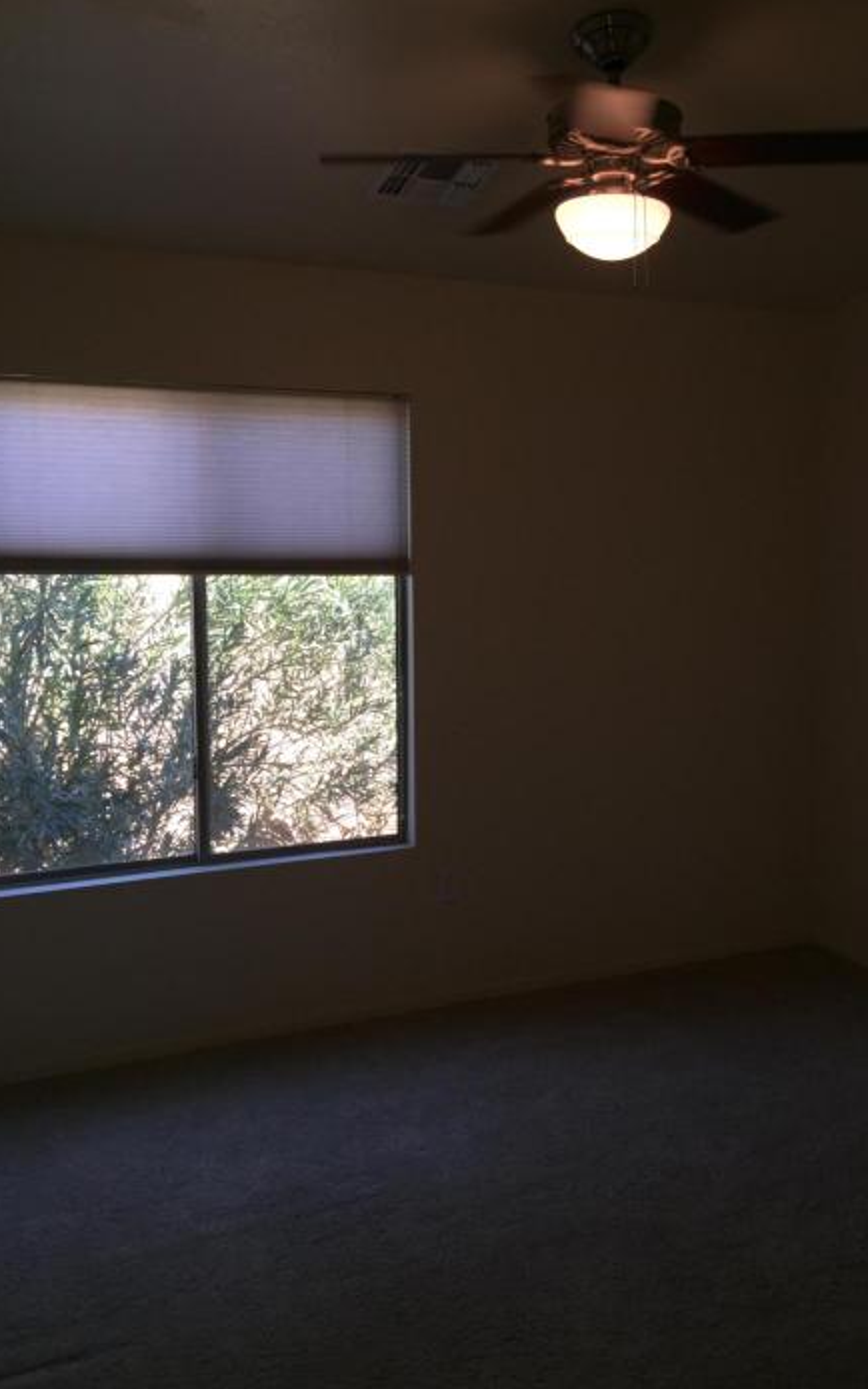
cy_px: 654
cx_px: 564
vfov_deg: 56.7
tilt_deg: -4.5
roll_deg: -0.1
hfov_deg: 37.0
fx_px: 1286
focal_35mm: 34
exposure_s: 1/92
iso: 32
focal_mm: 4.15
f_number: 2.2
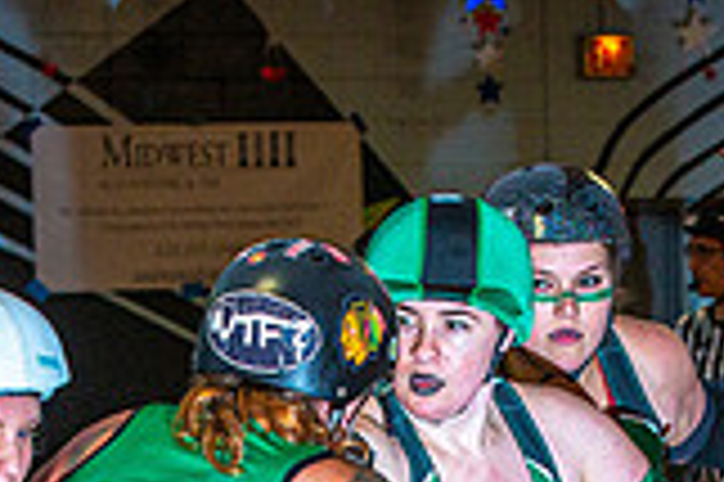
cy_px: 858
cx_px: 337
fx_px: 5645
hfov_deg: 7.3
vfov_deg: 4.8
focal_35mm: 281
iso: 640
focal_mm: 78
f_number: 7.1
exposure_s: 1/160
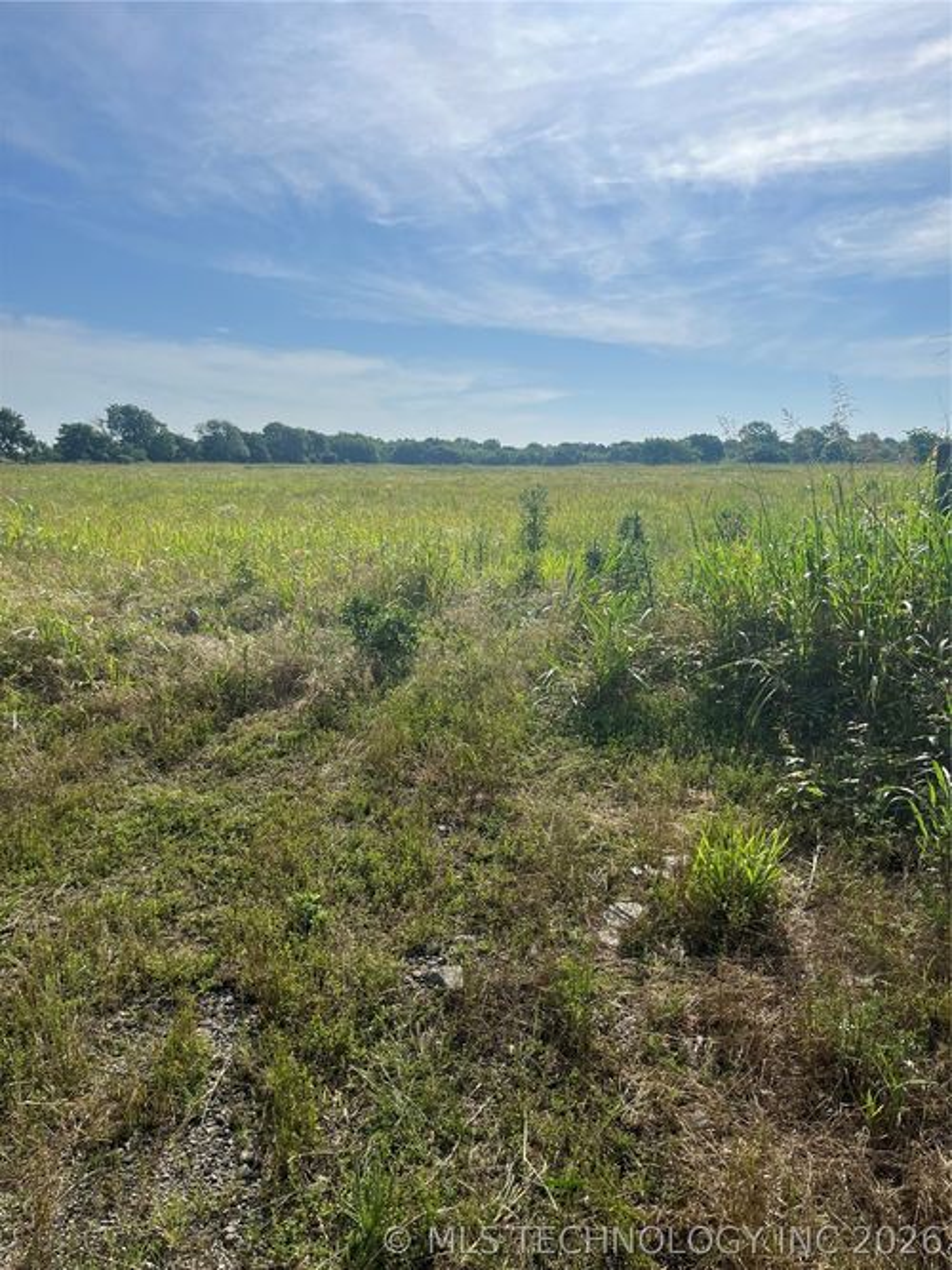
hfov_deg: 53.0
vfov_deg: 67.3
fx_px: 954
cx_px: 476
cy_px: 635
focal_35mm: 26
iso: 50
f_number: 1.6
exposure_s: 1/6897
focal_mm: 5.1
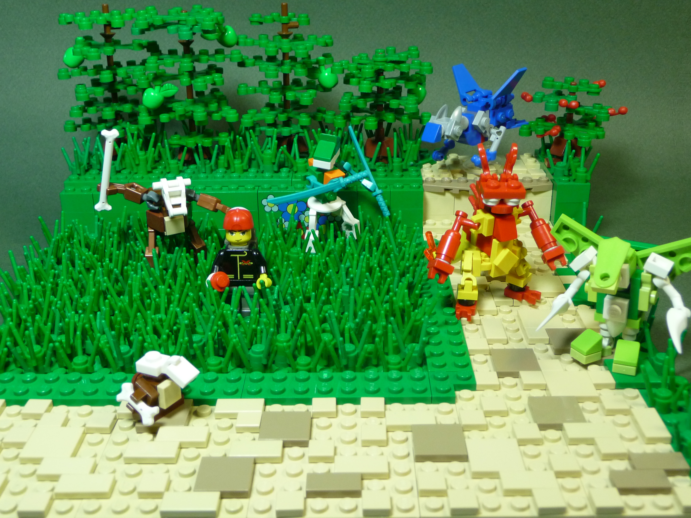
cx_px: 346
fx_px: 858
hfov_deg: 43.9
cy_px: 259
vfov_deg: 33.6
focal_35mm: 43
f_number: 4
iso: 200
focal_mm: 7.1
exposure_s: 1/30
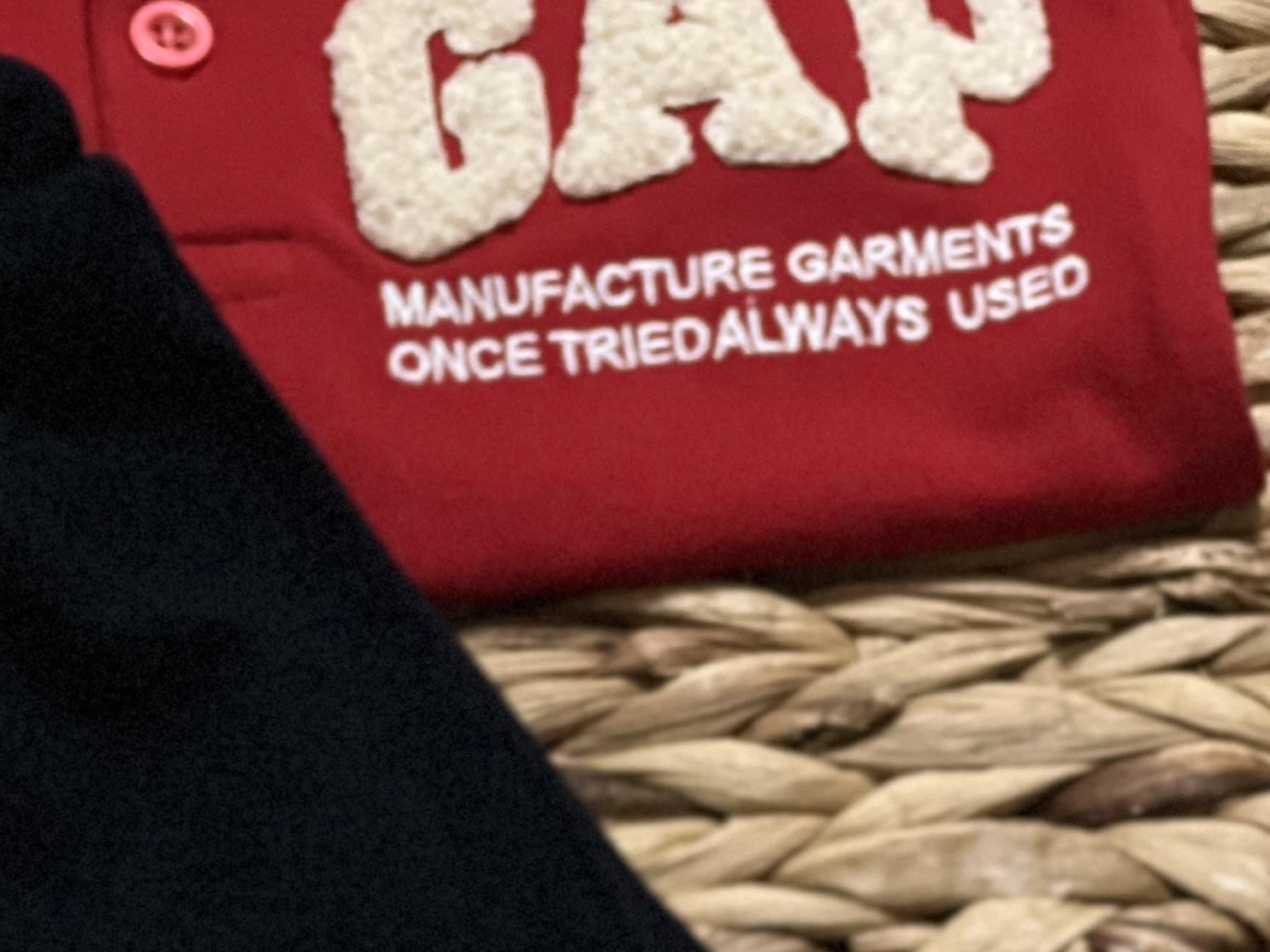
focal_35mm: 209
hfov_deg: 9.4
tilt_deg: -37.3
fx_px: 7668
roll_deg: +2.5
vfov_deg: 7.1
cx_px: 74
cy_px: 753
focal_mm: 9
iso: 400
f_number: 2.8
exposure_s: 1/20
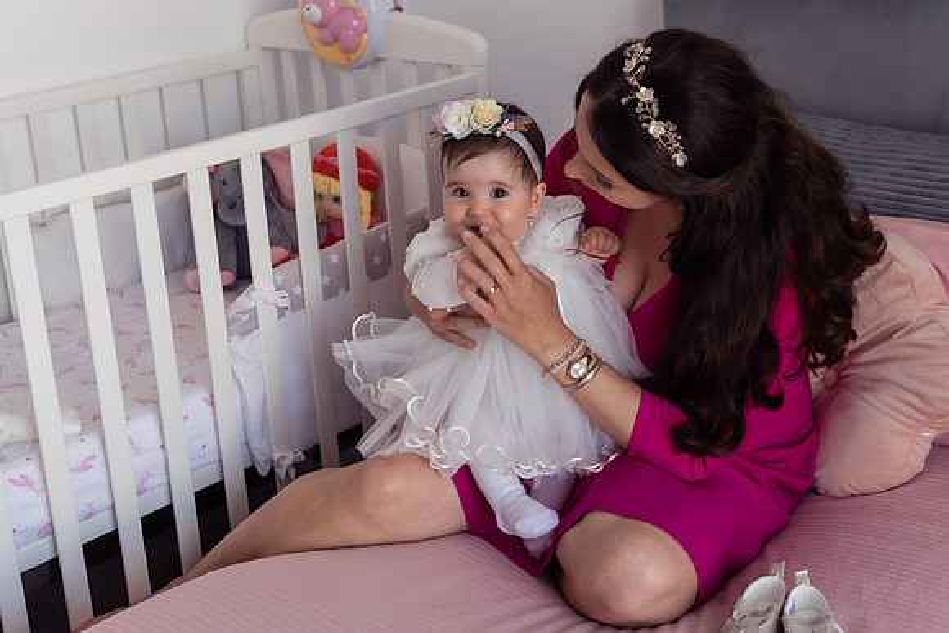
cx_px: 477
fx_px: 1353
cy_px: 239
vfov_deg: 26.3
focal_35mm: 51
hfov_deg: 38.7
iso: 800
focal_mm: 38
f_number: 3.2
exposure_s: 1/250
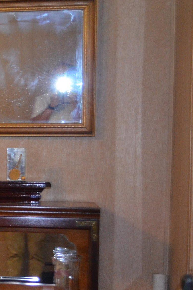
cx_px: -186
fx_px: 820
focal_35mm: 102
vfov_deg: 20.0
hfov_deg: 12.0
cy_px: 175
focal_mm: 26
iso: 1600
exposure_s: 1/60
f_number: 4.2
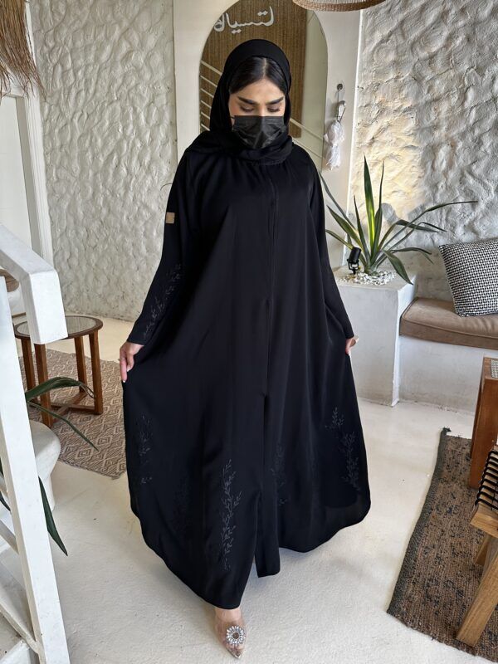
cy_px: 332
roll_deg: -0.7
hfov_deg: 56.8
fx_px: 460
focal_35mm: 24
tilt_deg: -16.0
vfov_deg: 71.6
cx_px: 249
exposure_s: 1/120
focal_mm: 6.86
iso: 200
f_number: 1.78
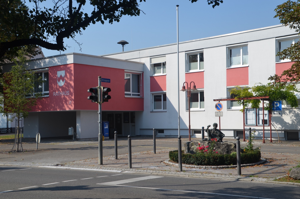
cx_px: 150
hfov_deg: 41.2
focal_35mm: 48
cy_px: 100
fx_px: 399
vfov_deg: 27.9
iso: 100
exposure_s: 1/320
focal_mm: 32
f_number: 9
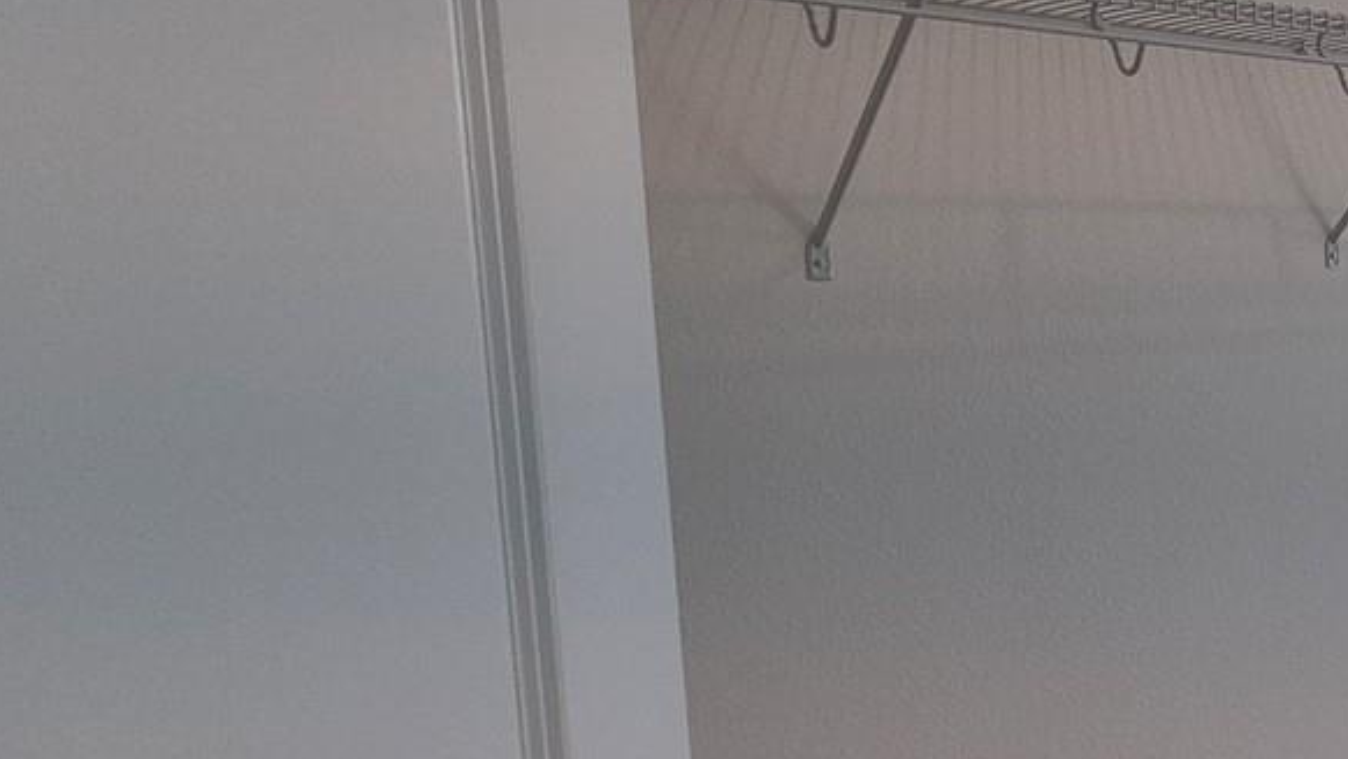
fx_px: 1394
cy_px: 337
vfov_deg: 30.4
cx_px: 1805
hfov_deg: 34.2
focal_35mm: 39
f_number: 2.2
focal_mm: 1.74
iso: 50
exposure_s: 1/241
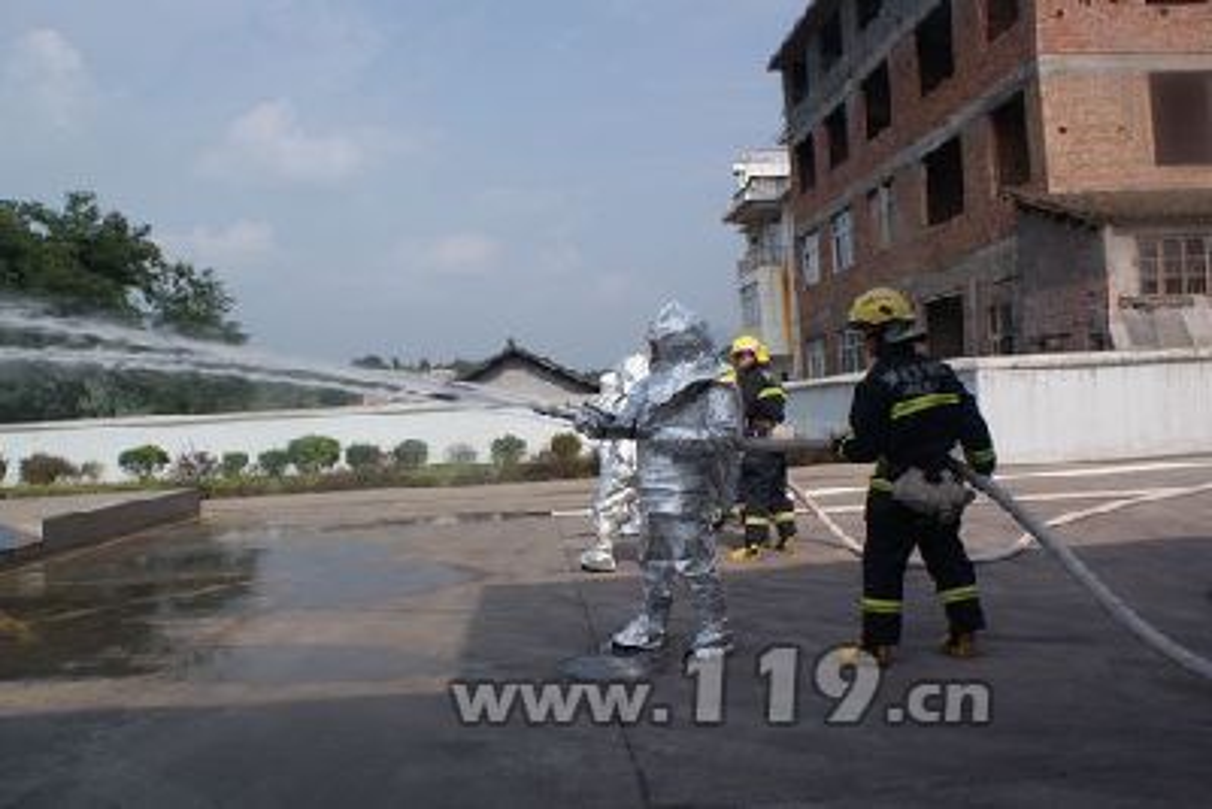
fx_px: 1010
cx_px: 606
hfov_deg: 61.9
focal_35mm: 30
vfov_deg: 43.6
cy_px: 404
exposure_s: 1/200
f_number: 10
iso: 100
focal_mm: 20
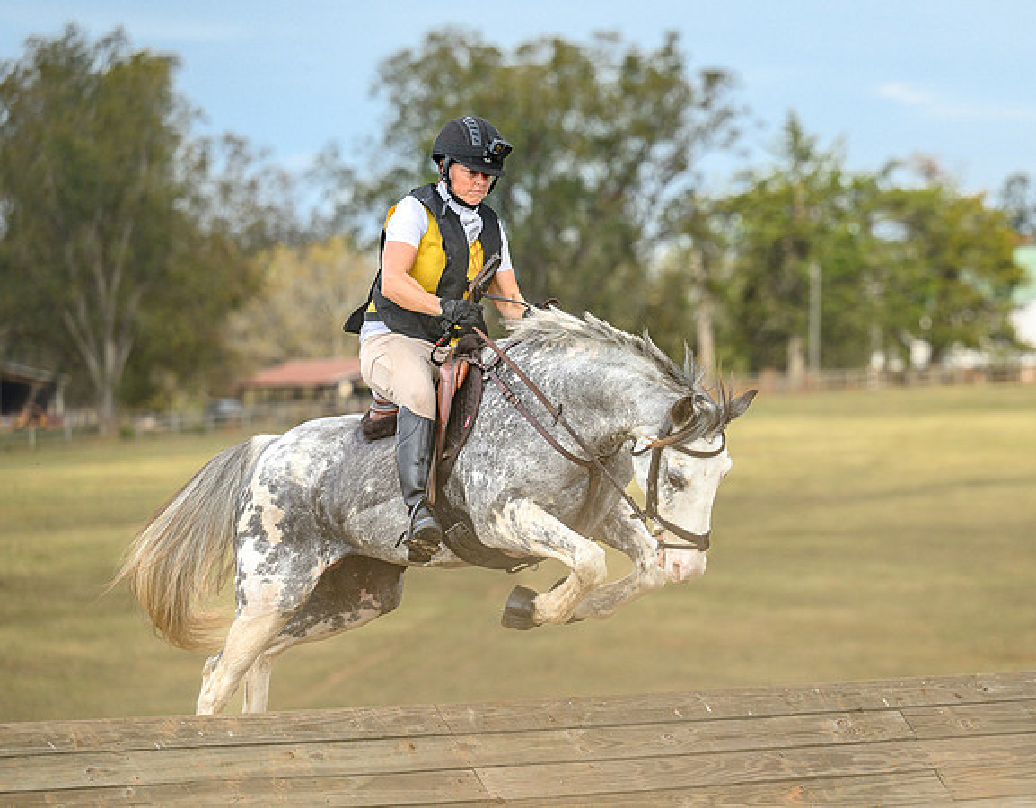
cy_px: 454
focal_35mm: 206
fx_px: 6249
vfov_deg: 7.4
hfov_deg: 9.5
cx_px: 679
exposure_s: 1/1000
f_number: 3.5
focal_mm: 145
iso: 400
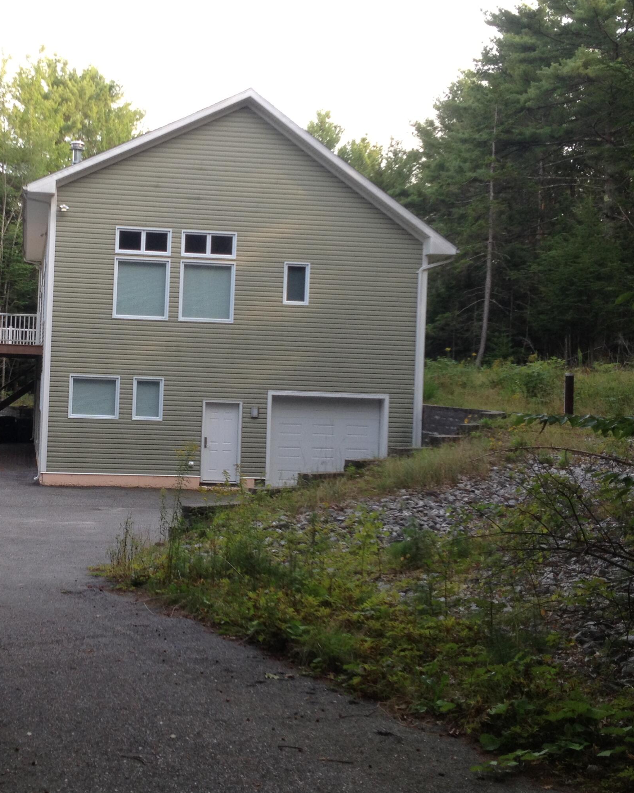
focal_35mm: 51
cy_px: 364
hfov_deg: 29.3
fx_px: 1196
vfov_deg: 36.6
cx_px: 166
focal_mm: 4.28
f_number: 2.4
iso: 50
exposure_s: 1/126
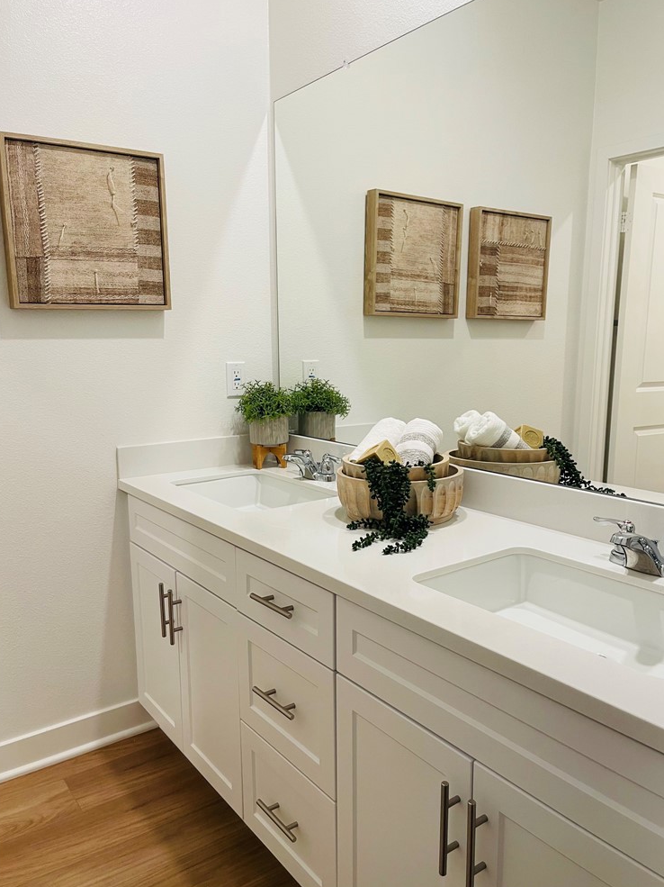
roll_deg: -0.4
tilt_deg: -7.6
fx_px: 665
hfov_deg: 53.0
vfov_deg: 67.3
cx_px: 334
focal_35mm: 26
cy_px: 449
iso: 80
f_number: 1.6
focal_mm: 5.1
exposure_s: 1/60
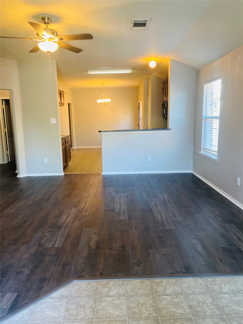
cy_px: 162
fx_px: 243
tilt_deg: -9.4
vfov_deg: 67.3
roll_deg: +0.5
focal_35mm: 26
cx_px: 122
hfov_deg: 53.1
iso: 200
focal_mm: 4.25
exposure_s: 1/60
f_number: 1.8
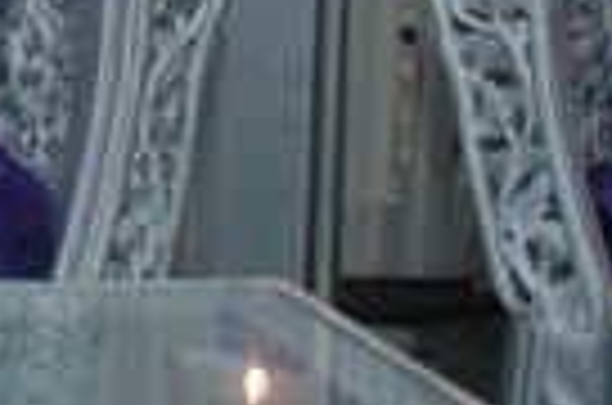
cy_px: -378
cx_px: -765
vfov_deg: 8.2
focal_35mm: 159
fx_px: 2697
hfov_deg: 11.2
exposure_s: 1/25
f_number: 3.5
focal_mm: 18
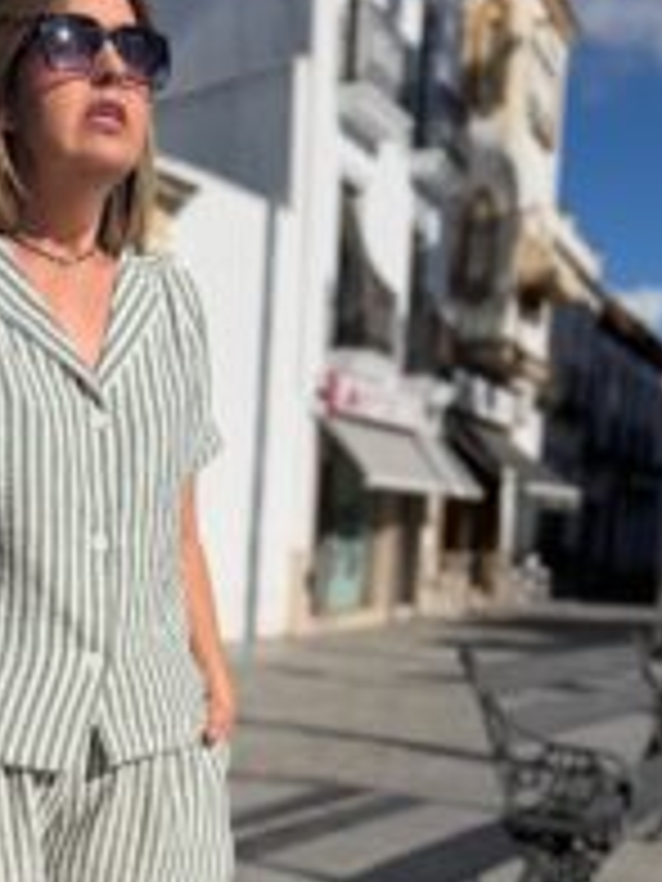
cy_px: 760
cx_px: 149
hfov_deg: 29.1
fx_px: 1249
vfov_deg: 36.9
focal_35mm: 49
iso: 80
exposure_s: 1/11905
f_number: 1.78
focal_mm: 6.76
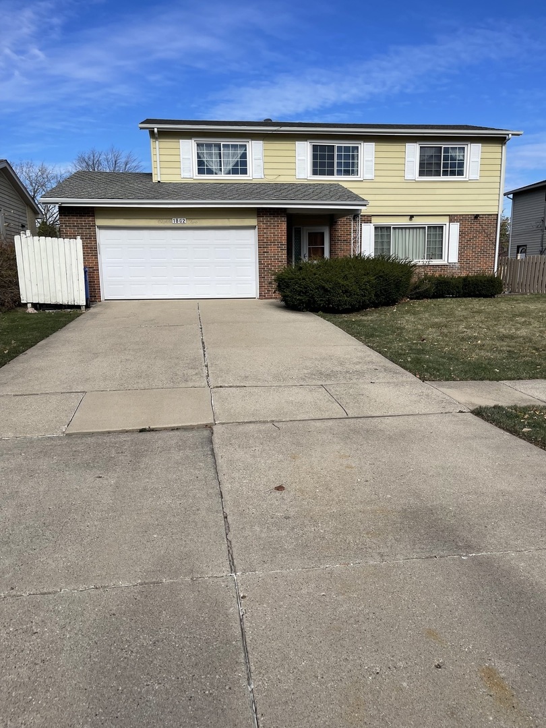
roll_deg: +1.2
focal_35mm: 26
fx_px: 547
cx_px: 273
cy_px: 364
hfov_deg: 53.1
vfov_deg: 67.3
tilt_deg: -8.7
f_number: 1.6
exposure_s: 1/4717
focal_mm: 5.1
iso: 32
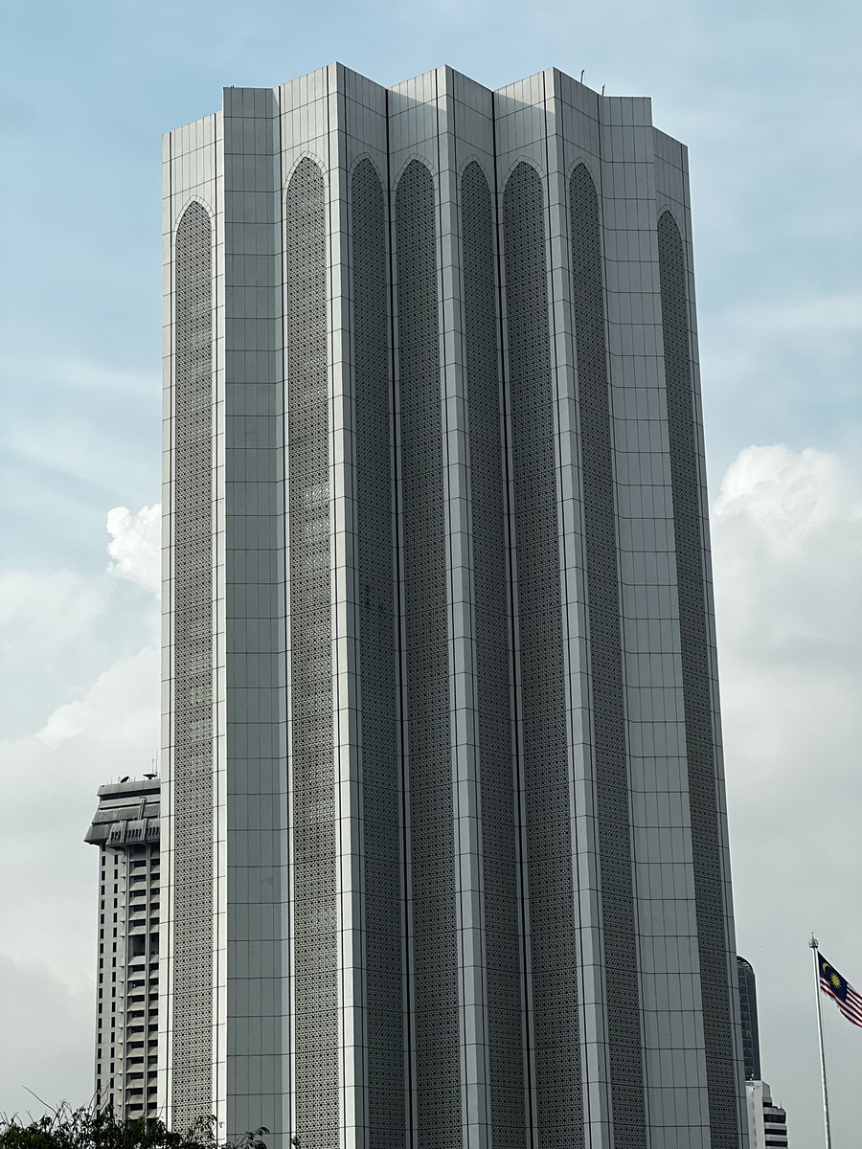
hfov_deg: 19.1
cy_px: 574
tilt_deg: +17.3
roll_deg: +1.7
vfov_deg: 25.3
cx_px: 431
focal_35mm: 77
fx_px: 2557
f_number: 2.8
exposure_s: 1/847
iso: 32
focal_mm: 9
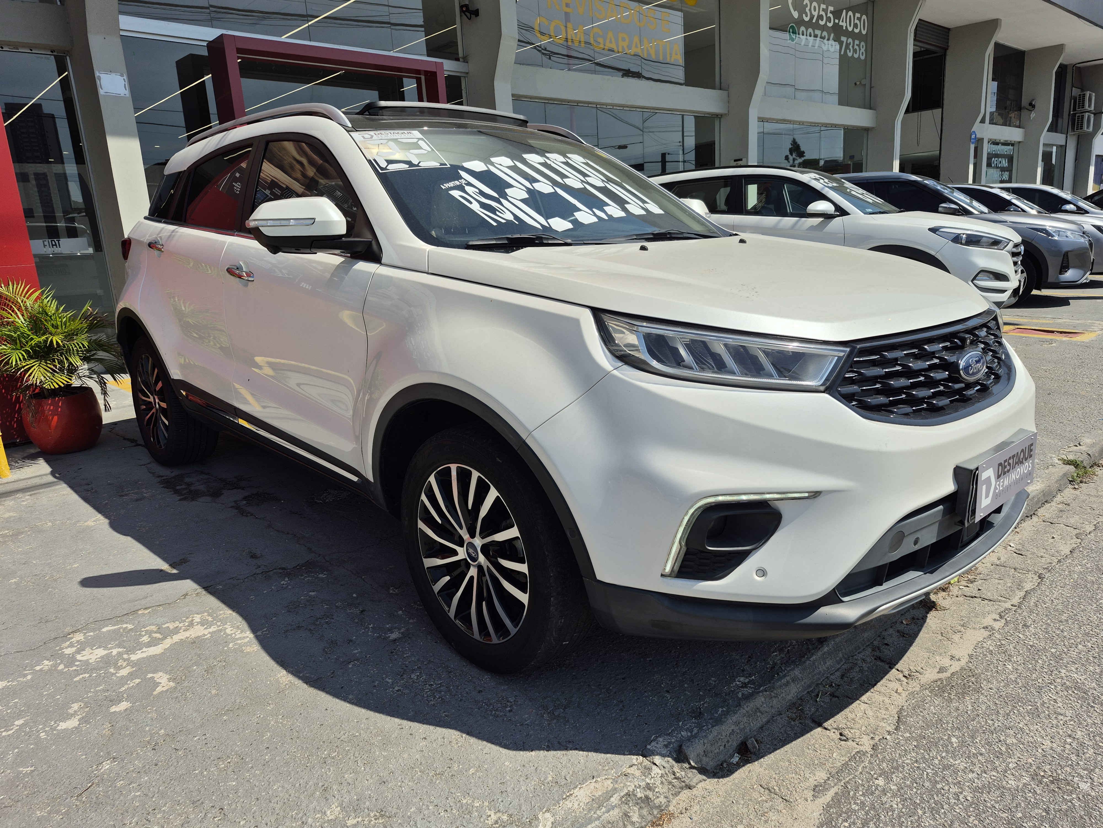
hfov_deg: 73.9
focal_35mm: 23
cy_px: 414
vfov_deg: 58.9
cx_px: 552
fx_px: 733
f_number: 1.8
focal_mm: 5.4
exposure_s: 1/2664
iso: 25
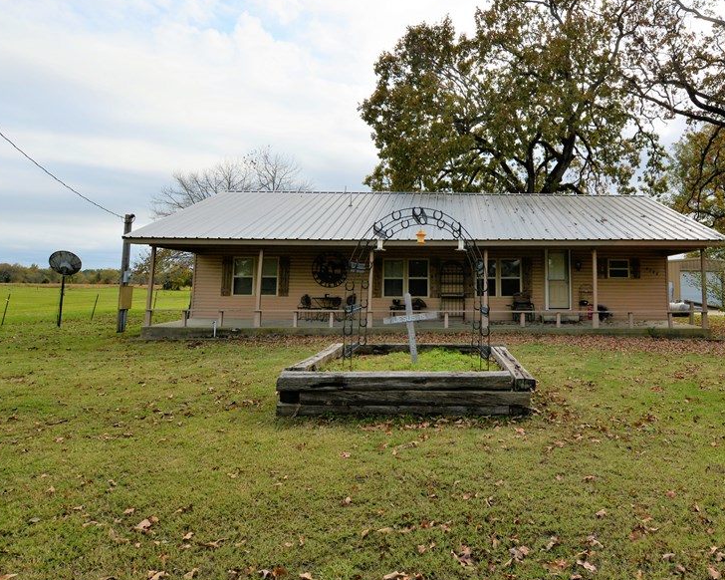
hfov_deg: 76.5
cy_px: 234
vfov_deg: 64.9
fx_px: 450
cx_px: 447
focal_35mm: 21
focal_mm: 10
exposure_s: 1/250
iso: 100
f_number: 8
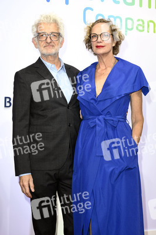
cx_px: 78
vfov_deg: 35.7
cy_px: 118
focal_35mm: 56
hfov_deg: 24.2
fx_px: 365
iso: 400
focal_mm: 56
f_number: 6.3
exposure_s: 1/250
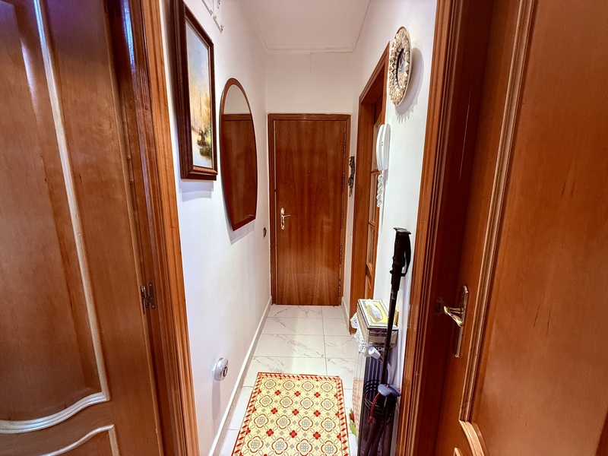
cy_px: 228
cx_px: 304
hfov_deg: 102.1
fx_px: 246
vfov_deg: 85.7
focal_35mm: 14
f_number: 2.2
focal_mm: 2.22
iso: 250
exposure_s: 1/50
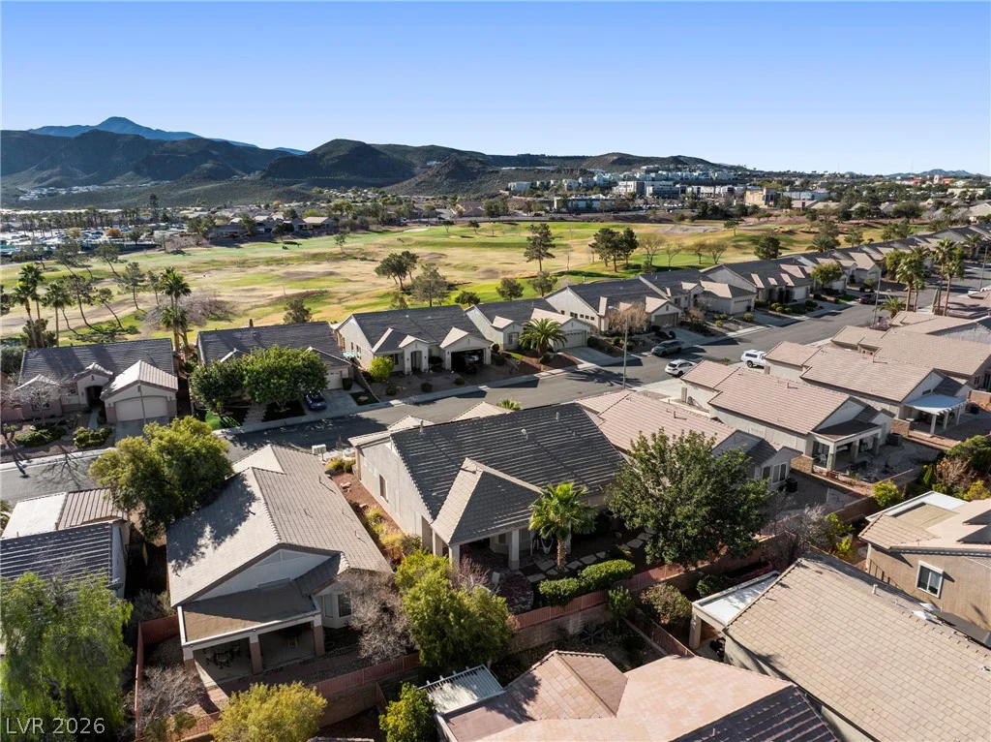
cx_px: 496
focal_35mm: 24
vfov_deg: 56.7
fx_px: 686
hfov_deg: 71.6
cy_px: 371
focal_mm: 12.29
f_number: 2.8
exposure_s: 1/160
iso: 150
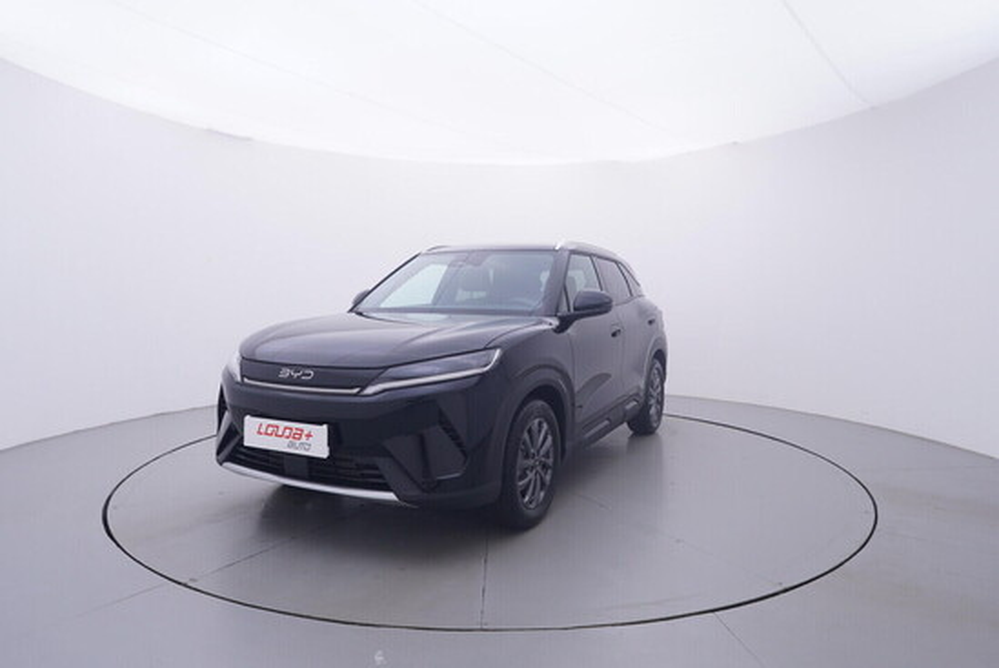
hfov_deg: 77.3
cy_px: 334
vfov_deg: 56.2
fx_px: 625
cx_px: 500
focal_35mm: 22
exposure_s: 1/80
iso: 200
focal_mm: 15
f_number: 5
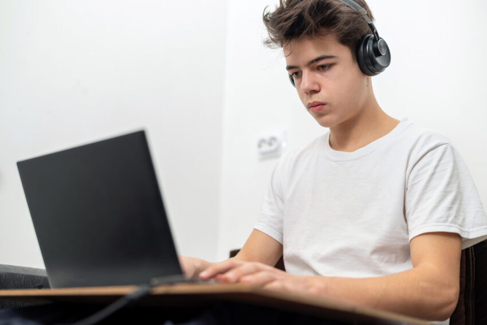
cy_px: 162
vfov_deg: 27.0
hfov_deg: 39.6
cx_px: 244
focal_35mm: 50
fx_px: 676
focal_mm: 50
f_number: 2.2
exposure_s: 1/125
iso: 100
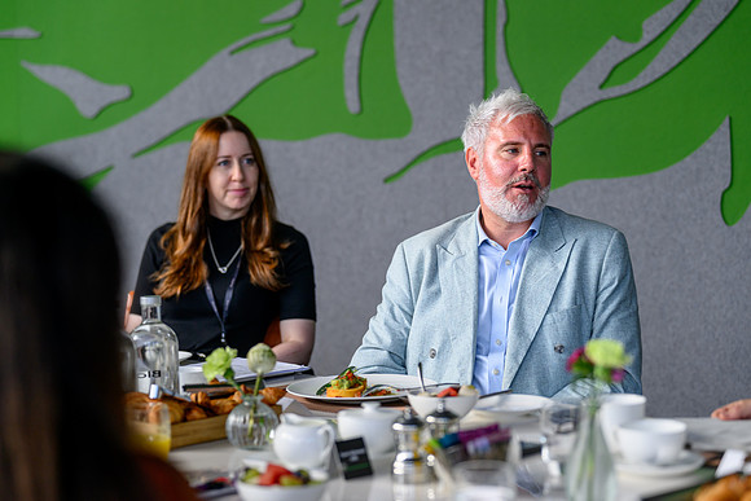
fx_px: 1666
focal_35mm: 80
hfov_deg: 25.4
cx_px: 376
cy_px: 250
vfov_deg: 17.1
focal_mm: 79
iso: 250
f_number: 2.8
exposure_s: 1/400
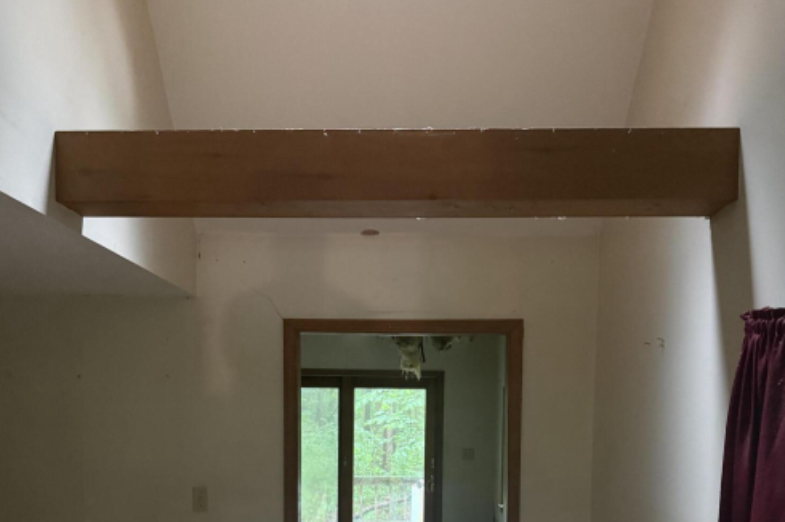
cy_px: 464
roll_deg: -0.2
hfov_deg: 55.8
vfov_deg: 36.6
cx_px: 389
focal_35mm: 34
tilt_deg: -2.5
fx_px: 741
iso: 1000
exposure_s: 1/36
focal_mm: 6.76
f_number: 1.78
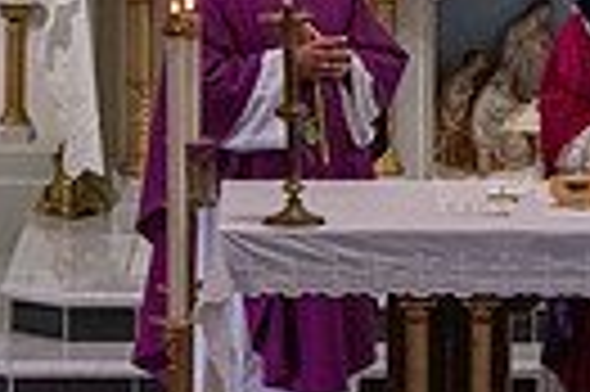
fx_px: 8855
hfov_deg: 3.8
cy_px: 2
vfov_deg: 2.5
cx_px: 712
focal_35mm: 541
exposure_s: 1/100
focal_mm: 122
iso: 4000
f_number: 9
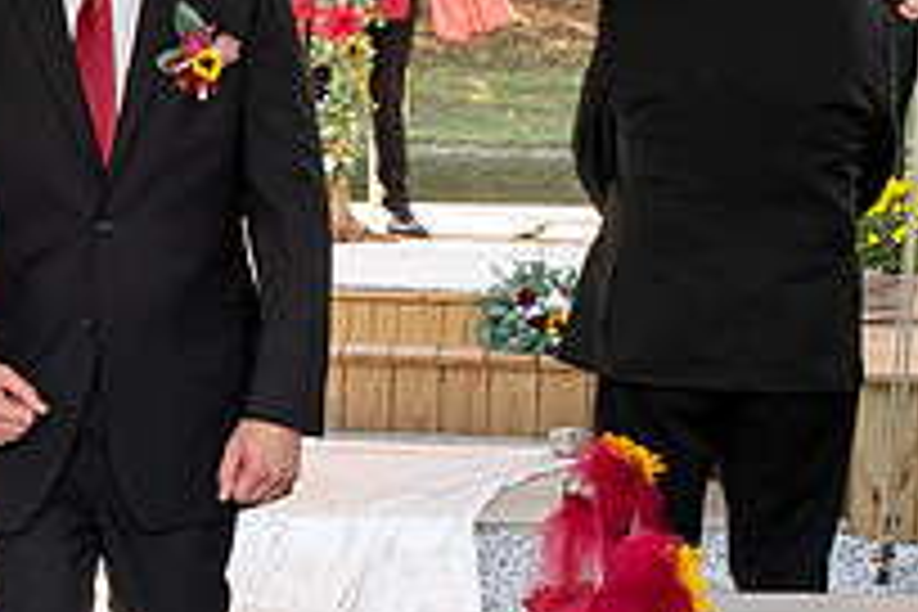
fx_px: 3009
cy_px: 349
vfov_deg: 11.6
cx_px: 11
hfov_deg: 17.0
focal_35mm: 118
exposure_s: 1/160
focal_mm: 31
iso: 250
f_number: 4
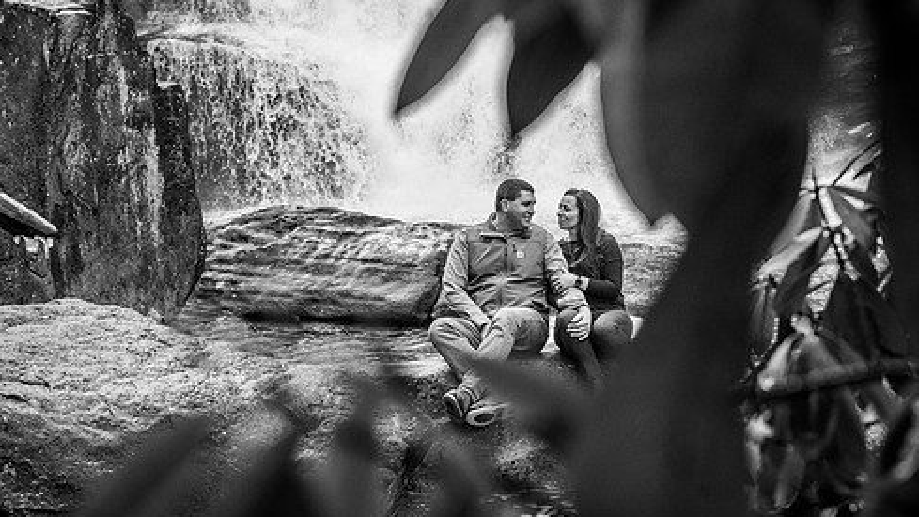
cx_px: 479
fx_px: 2120
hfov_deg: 24.5
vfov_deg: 13.9
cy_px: 243
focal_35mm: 87
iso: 1600
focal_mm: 70
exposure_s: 1/250
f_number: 6.3
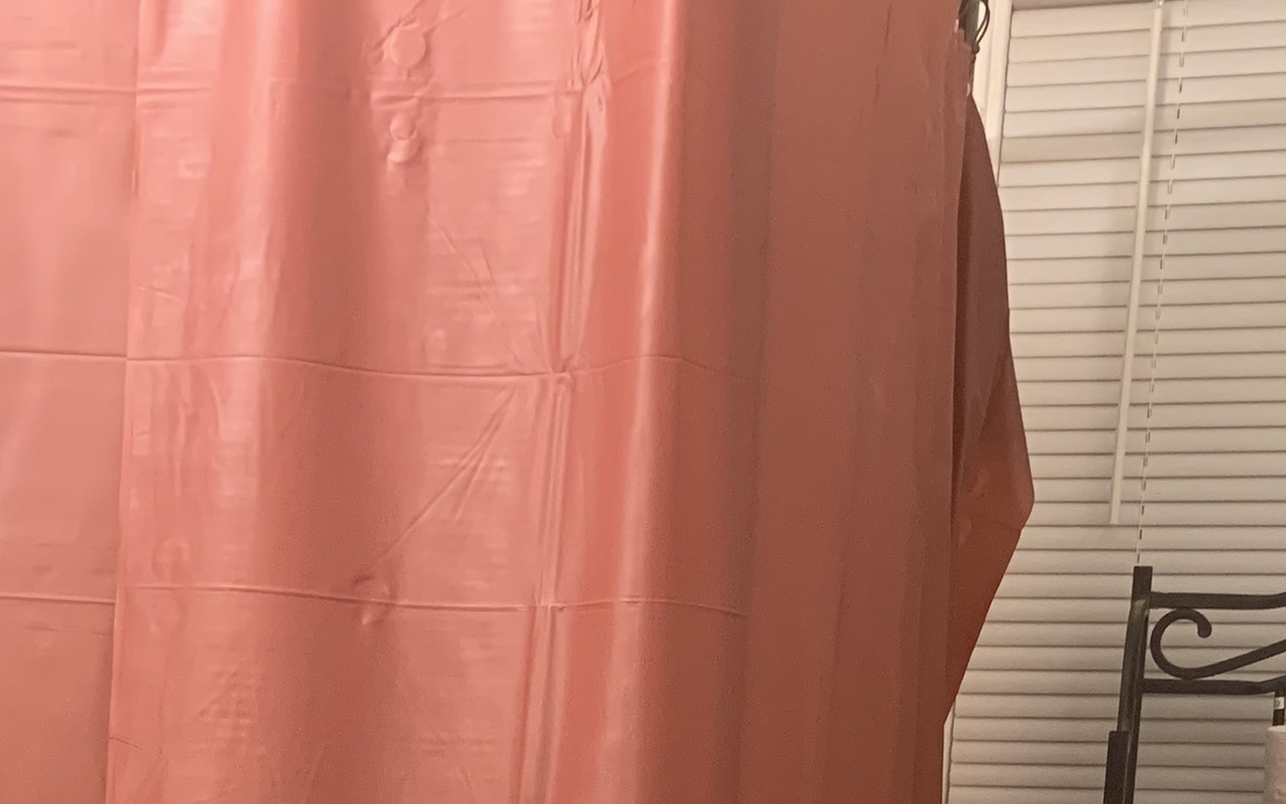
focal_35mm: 73
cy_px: 1273
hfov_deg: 28.0
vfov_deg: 16.1
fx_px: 2558
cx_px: 409
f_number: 1.8
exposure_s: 1/60
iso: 250
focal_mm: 4.25
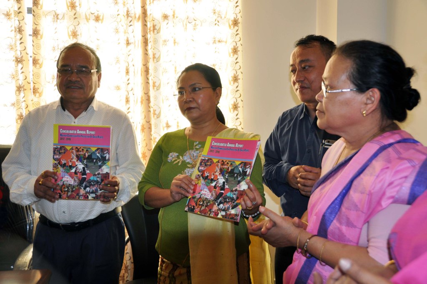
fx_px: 426
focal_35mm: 36
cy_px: 142
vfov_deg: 36.8
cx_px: 214
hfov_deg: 53.2
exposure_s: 1/200
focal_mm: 24
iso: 320
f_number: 3.8
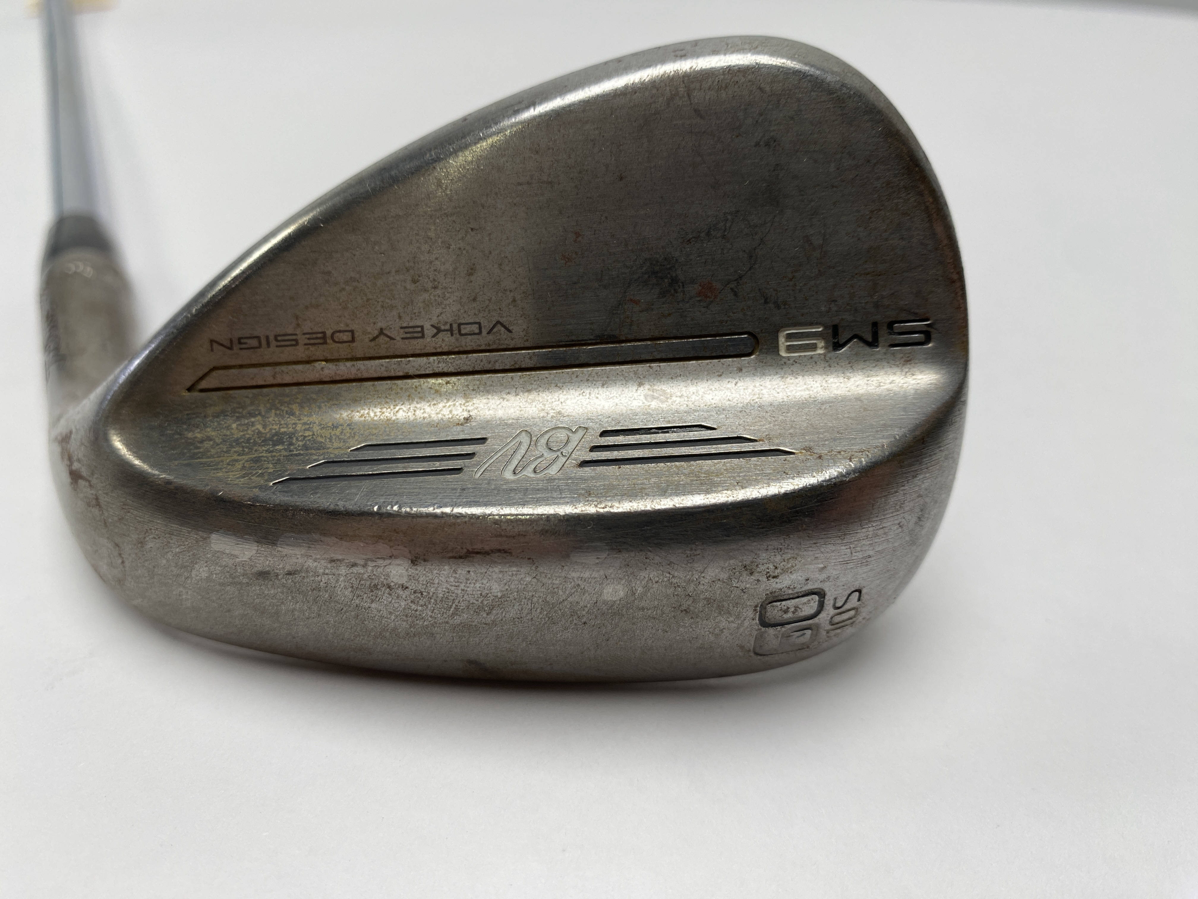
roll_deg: -0.4
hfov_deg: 69.4
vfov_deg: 54.9
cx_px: 599
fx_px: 865
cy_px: 450
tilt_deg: -34.0
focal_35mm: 25
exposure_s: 1/237
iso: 32
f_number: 1.8
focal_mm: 4.25
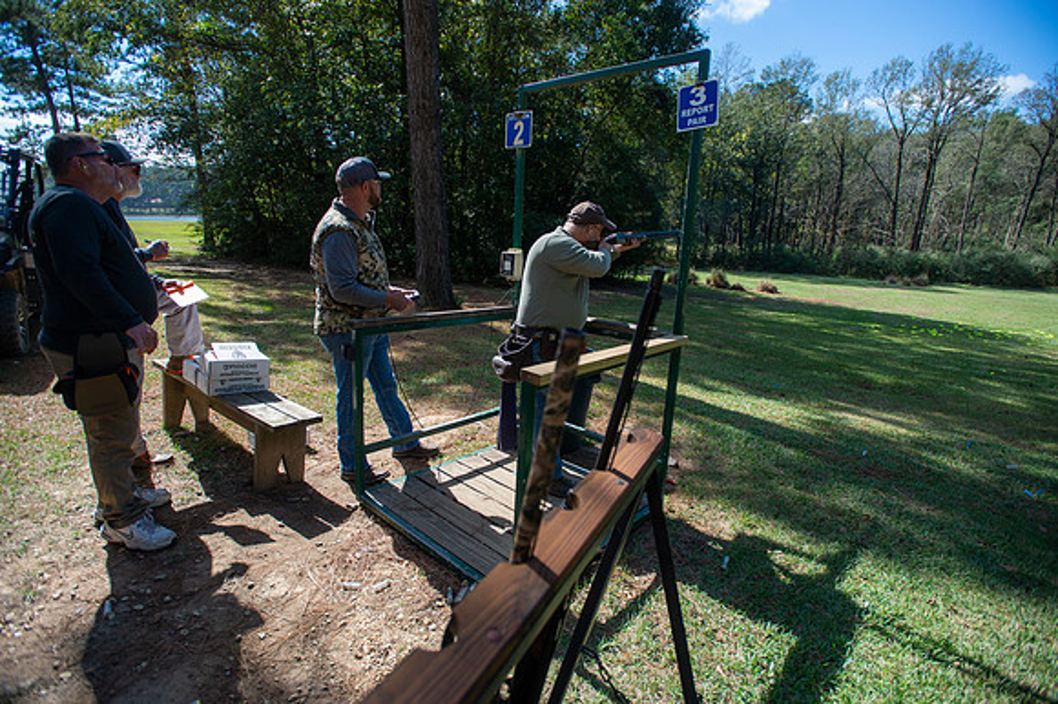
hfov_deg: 93.3
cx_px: 529
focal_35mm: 17
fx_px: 499
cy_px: 352
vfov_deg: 70.4
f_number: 3.5
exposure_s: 1/1000
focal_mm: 17
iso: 160
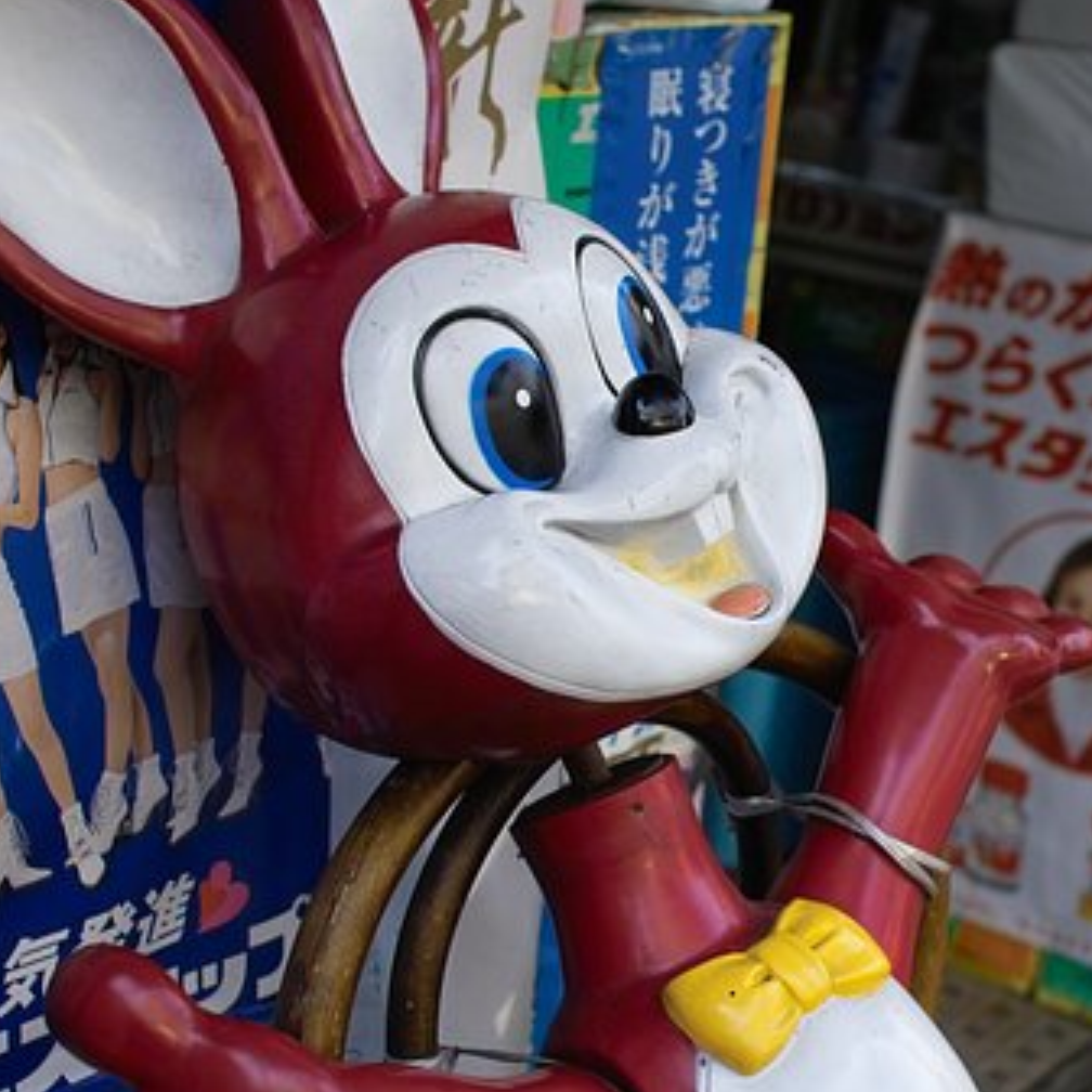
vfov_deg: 26.0
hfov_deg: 26.1
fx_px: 2356
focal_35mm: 66
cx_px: 548
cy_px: 660
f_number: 4
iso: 200
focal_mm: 30
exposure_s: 1/250
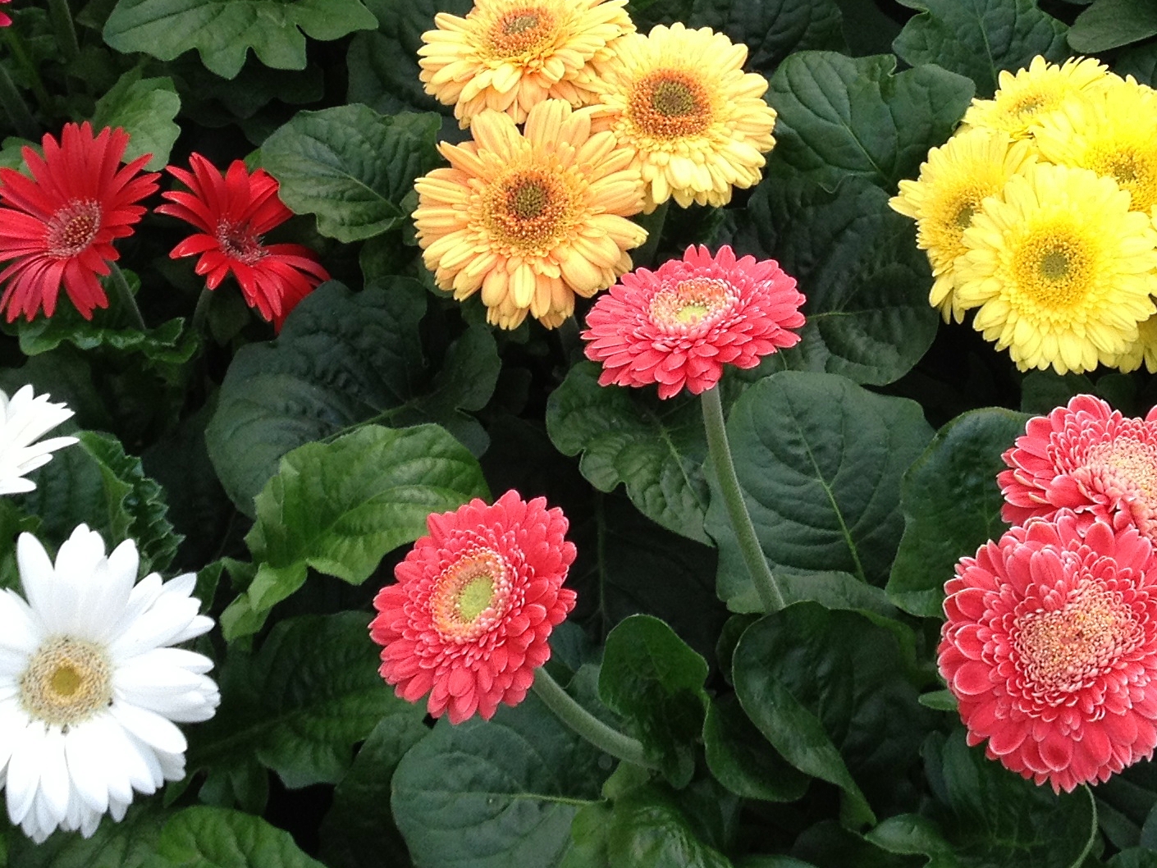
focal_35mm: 81
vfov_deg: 17.9
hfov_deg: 24.1
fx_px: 2708
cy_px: 94
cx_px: 650
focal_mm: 4.28
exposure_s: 1/60
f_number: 2.4
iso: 64
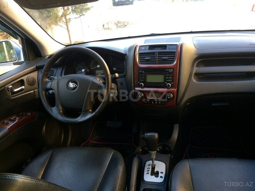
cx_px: 128
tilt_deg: -26.1
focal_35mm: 29
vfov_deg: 48.2
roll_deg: +5.8
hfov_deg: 61.7
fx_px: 214
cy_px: 96
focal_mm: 4.15
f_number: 2.2
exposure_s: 1/33
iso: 64
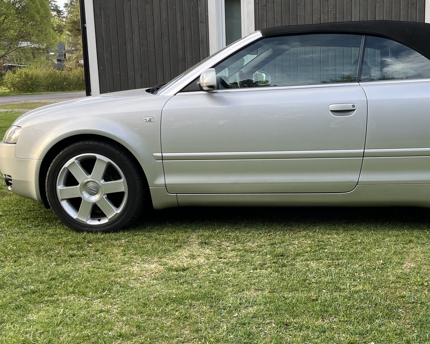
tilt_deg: -8.2
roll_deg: +0.7
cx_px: 305
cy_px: 158
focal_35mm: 42
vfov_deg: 35.6
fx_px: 534
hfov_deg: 42.9
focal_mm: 5.1
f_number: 1.6
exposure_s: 1/225
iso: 40
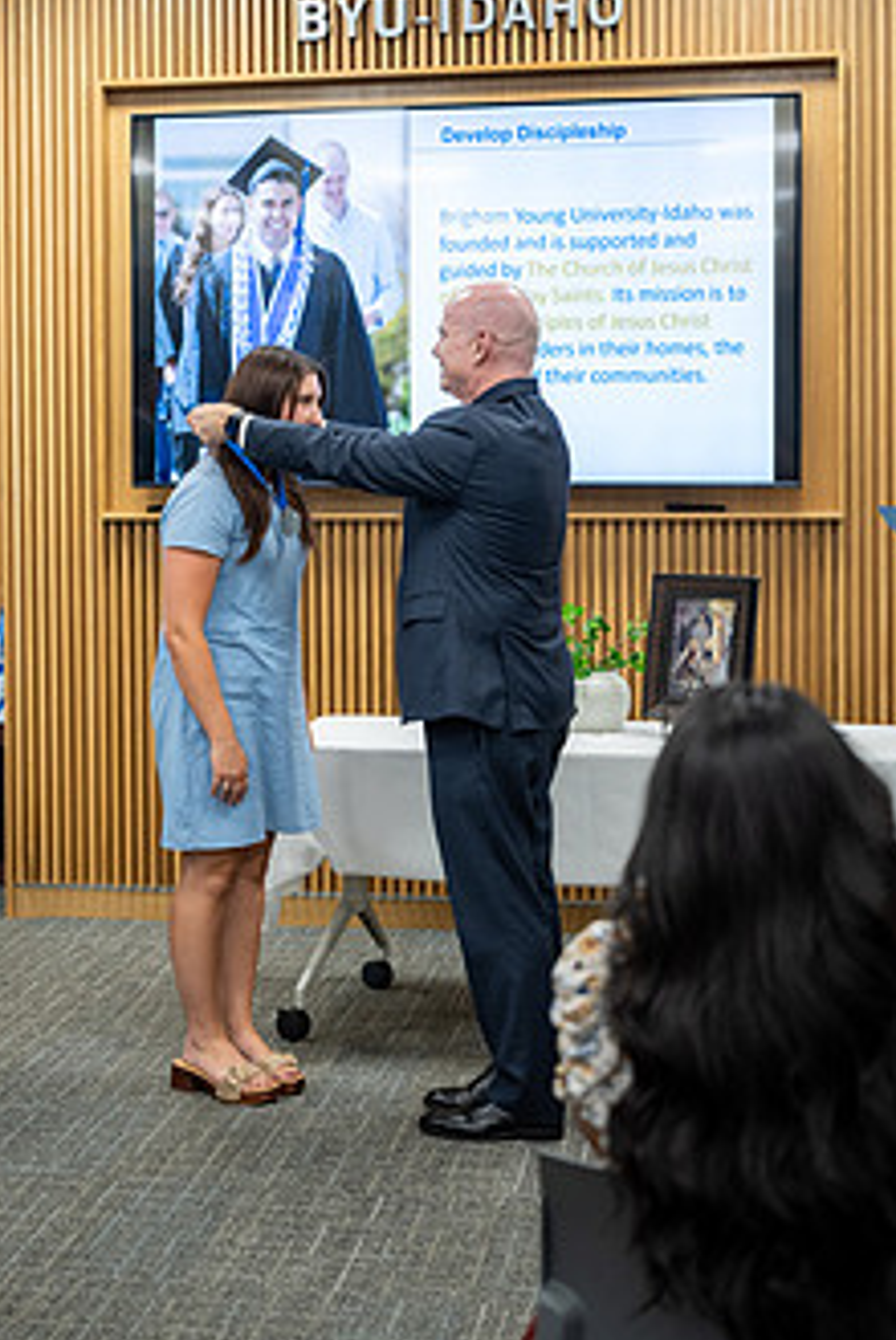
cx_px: 297
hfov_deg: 24.1
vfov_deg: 35.3
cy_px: 472
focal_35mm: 56
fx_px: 2086
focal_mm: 41
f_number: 2.8
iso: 400
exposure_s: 1/100
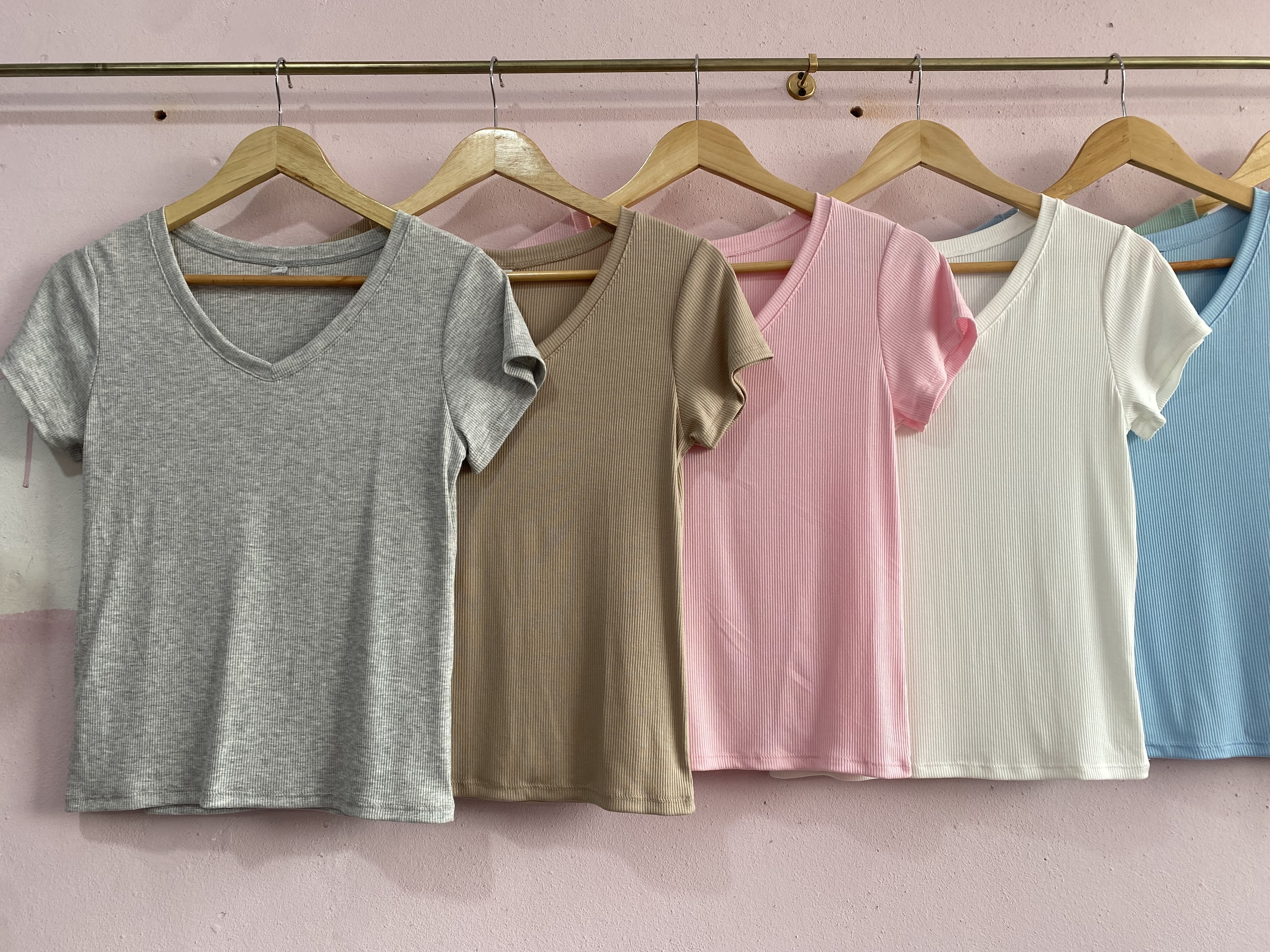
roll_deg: +0.8
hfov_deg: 67.3
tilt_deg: +4.2
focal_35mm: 26
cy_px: 476
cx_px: 635
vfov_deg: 53.1
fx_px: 954
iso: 50
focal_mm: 4.25
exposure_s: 1/122
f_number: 1.8
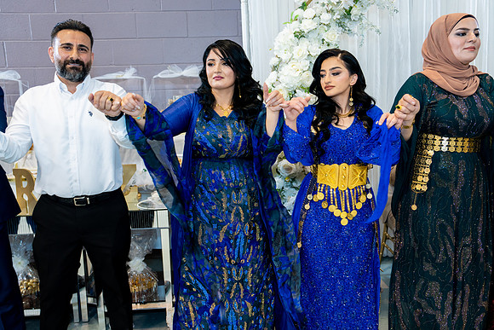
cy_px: 165
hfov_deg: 57.2
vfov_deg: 40.0
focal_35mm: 33
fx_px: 453
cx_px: 247
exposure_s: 1/160
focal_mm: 33
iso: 800
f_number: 2.8
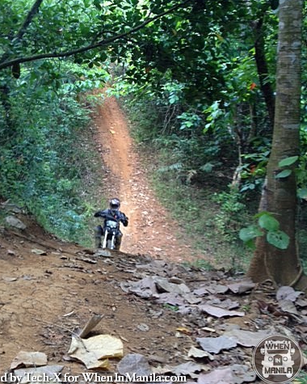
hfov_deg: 32.6
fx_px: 522
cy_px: 131
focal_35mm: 46
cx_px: 114
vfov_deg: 39.9
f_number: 2.4
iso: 50
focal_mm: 4.28
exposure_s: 1/40
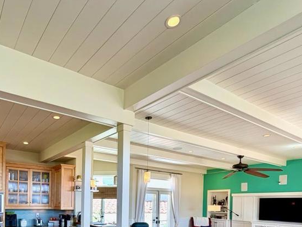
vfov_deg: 47.4
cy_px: 207
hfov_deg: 65.0
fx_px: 227
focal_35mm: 26
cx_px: 94
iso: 100
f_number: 2.2
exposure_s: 1/120
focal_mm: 2.22
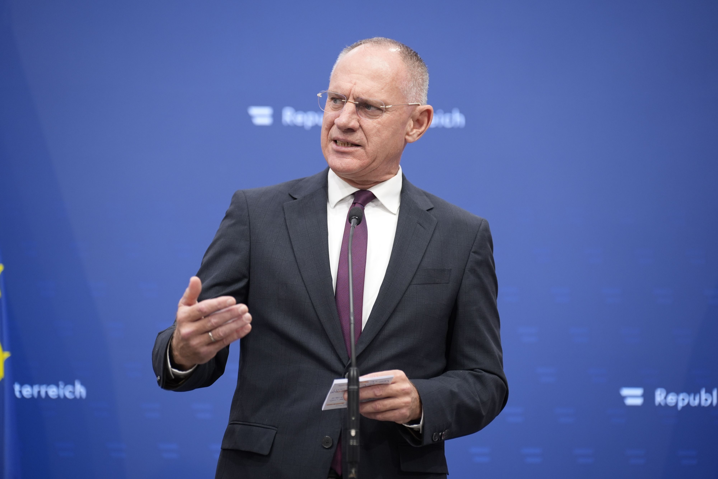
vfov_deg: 11.1
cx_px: 359
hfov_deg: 16.7
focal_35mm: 123
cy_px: 240
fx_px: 2453
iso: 800
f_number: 2.8
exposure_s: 1/200
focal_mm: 123
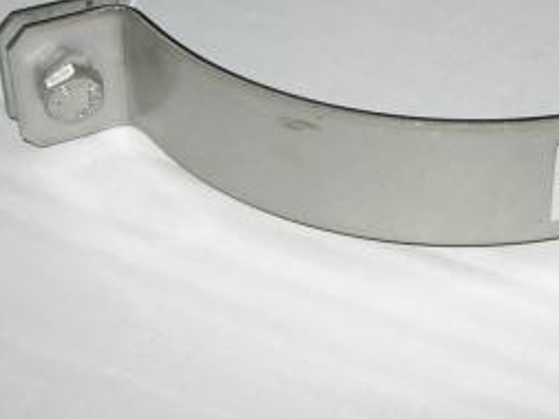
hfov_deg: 20.0
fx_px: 1551
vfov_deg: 15.2
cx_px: 521
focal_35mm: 96
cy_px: 29
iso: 64
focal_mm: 7.8
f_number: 2.8
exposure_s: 1/60.1
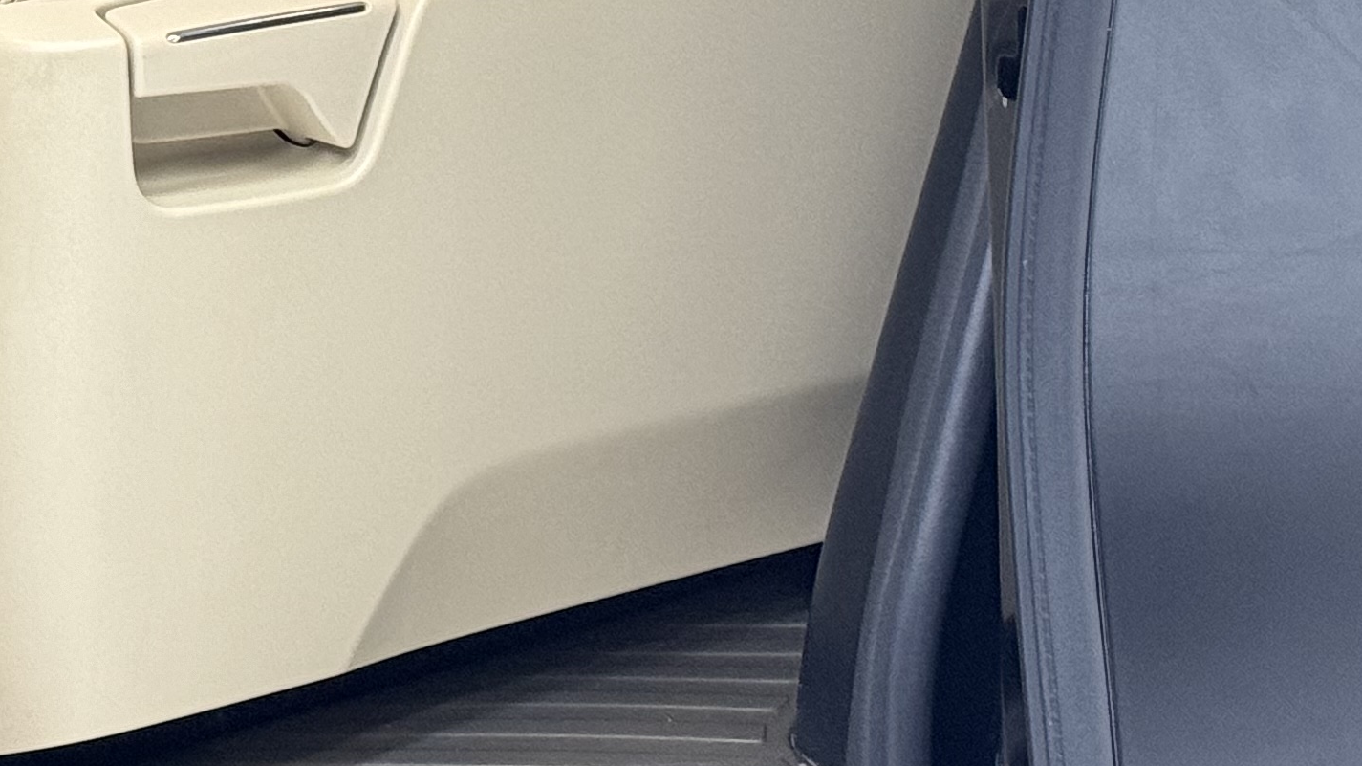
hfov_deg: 14.1
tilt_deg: -3.0
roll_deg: +0.9
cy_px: -593
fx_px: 5344
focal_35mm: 148
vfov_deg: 7.9
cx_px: -201
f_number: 1.78
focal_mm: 6.86
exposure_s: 1/33
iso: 250
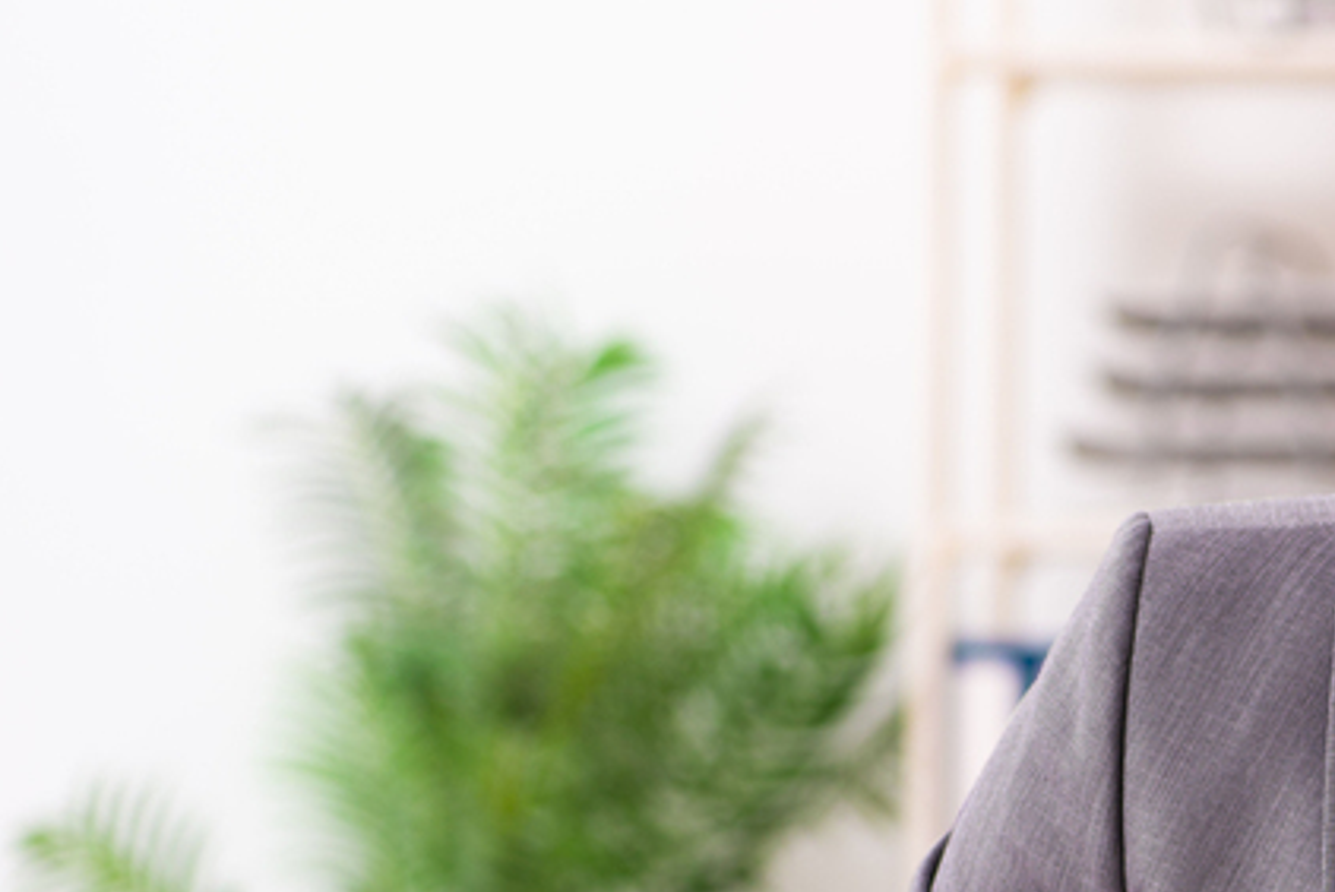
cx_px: 1231
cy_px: 816
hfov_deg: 8.2
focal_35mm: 249
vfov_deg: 5.5
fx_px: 9240
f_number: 5
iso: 125
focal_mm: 105
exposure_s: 1/100
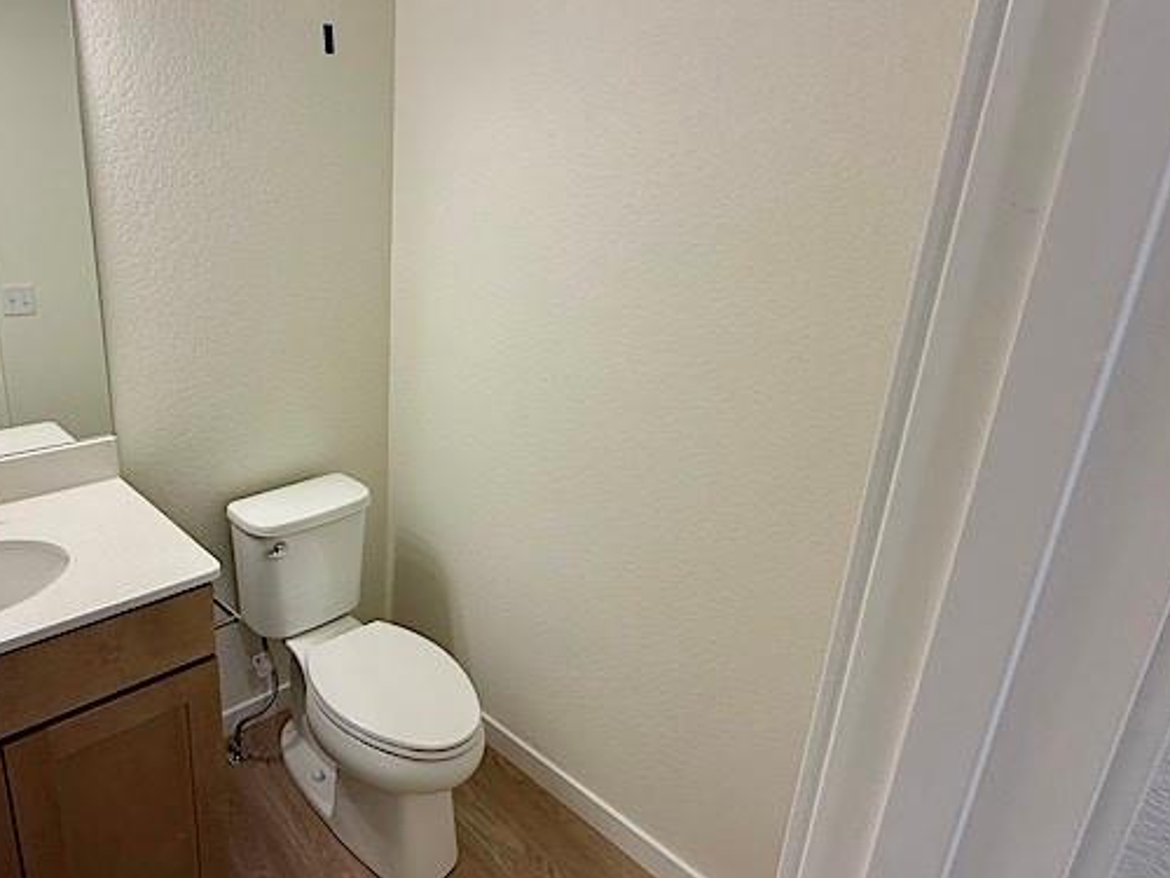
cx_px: 358
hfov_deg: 75.6
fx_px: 710
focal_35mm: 21
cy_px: 416
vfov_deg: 63.4
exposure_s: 1/120
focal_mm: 2.22
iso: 100
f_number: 2.2
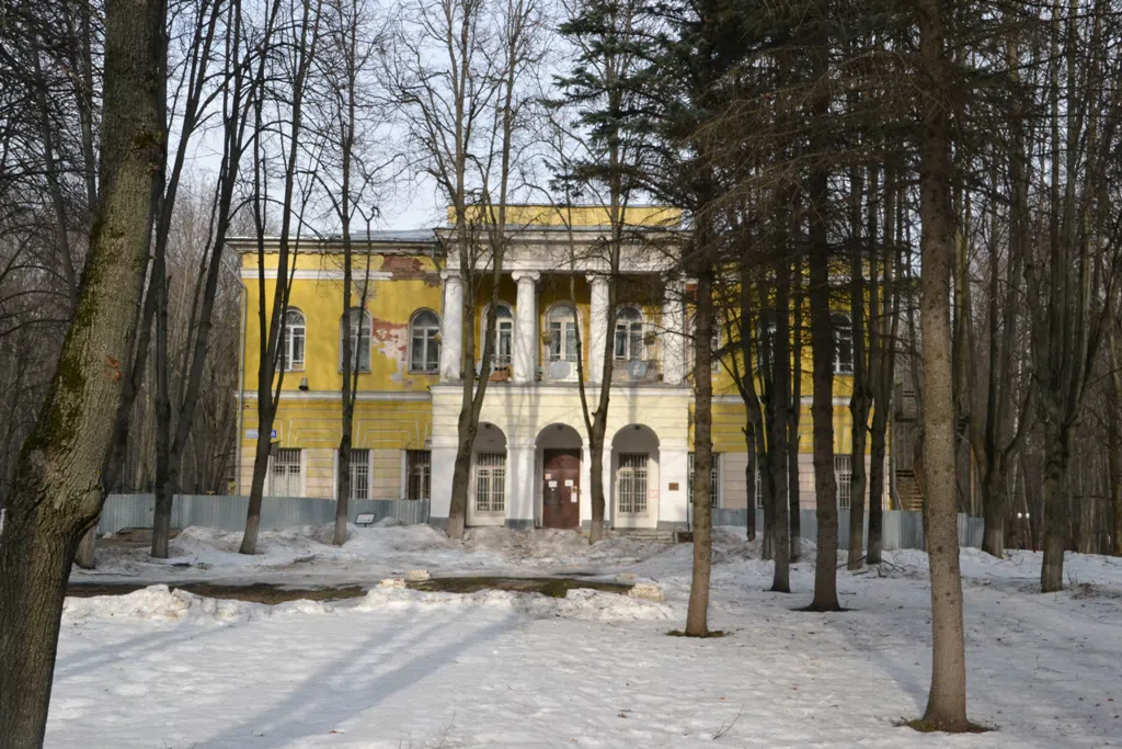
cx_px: 561
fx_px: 1262
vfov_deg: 33.0
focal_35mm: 40
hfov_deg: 47.9
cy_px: 374
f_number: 14
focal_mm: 27
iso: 1600
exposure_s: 1/800
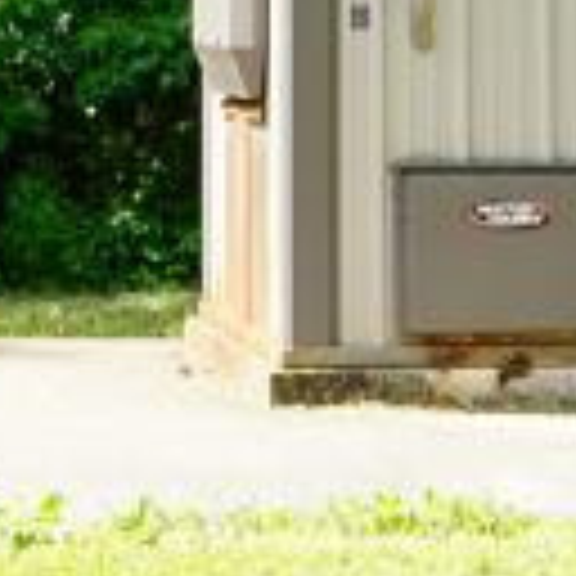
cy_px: -266
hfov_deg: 11.3
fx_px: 2899
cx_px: 108
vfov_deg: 11.0
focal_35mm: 154
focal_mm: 31
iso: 100
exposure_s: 1/125
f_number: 5
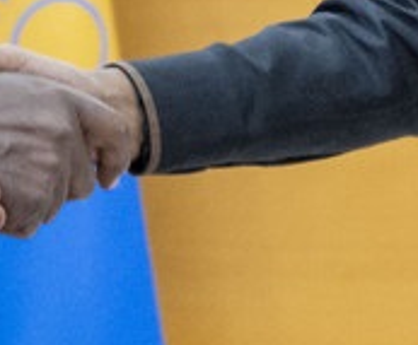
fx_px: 8560
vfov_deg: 2.3
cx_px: 255
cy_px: -264
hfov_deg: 2.8
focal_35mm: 683
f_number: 3.2
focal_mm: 70
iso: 2000
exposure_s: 1/200
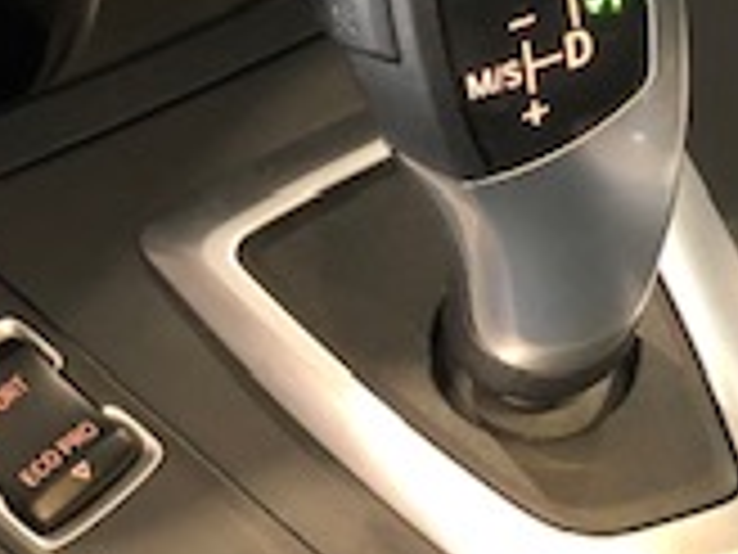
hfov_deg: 18.0
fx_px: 2324
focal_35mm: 109
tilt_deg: -52.6
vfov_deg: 13.6
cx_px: 513
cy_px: 194
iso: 100
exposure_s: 1/7
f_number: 1.8
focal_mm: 3.99
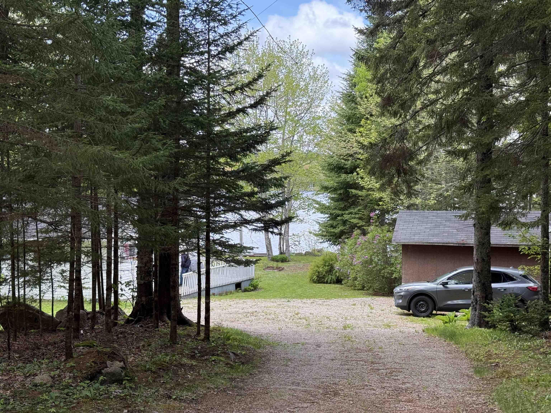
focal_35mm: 48
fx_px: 764
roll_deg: -0.2
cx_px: 276
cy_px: 206
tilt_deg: -0.3
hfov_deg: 39.7
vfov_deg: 30.3
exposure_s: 1/620
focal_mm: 6.76
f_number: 1.78
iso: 80
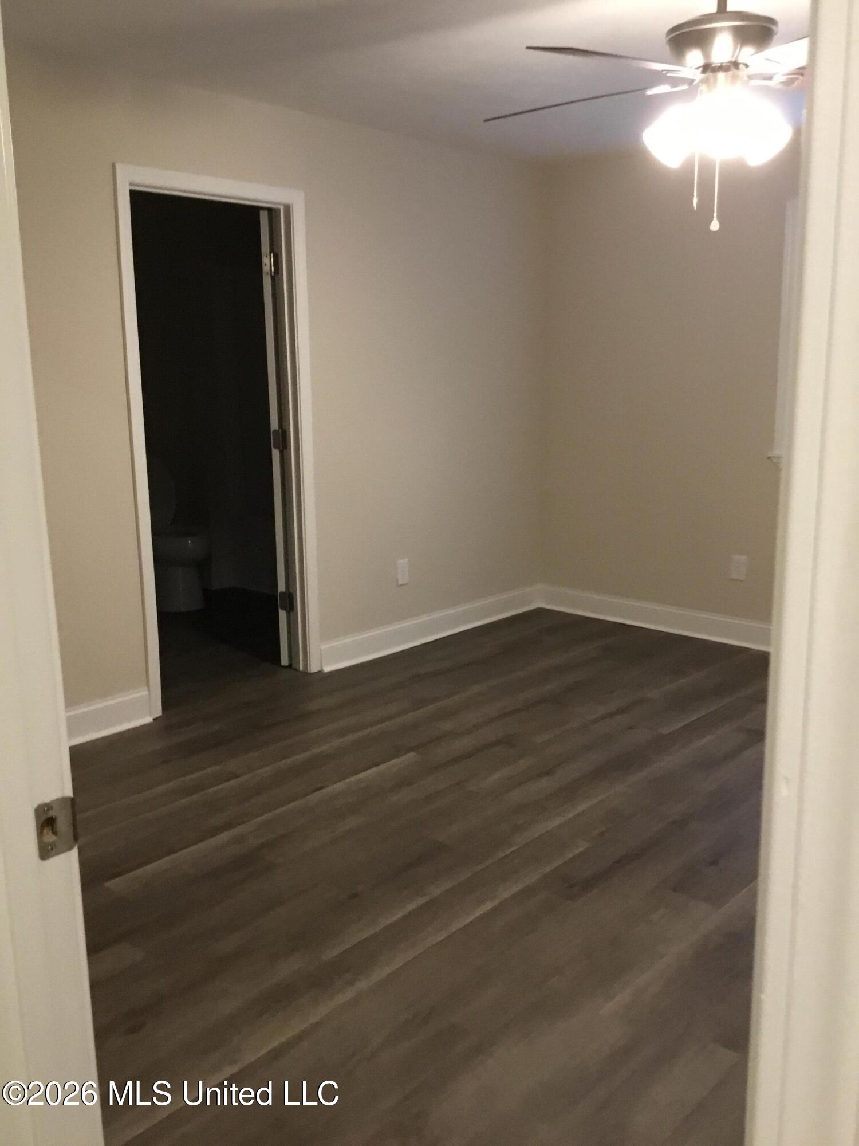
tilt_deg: -11.5
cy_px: 573
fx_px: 1026
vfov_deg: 58.4
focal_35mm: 31
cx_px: 430
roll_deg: +1.6
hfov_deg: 45.4
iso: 250
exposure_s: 1/24
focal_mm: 3.3
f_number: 2.4
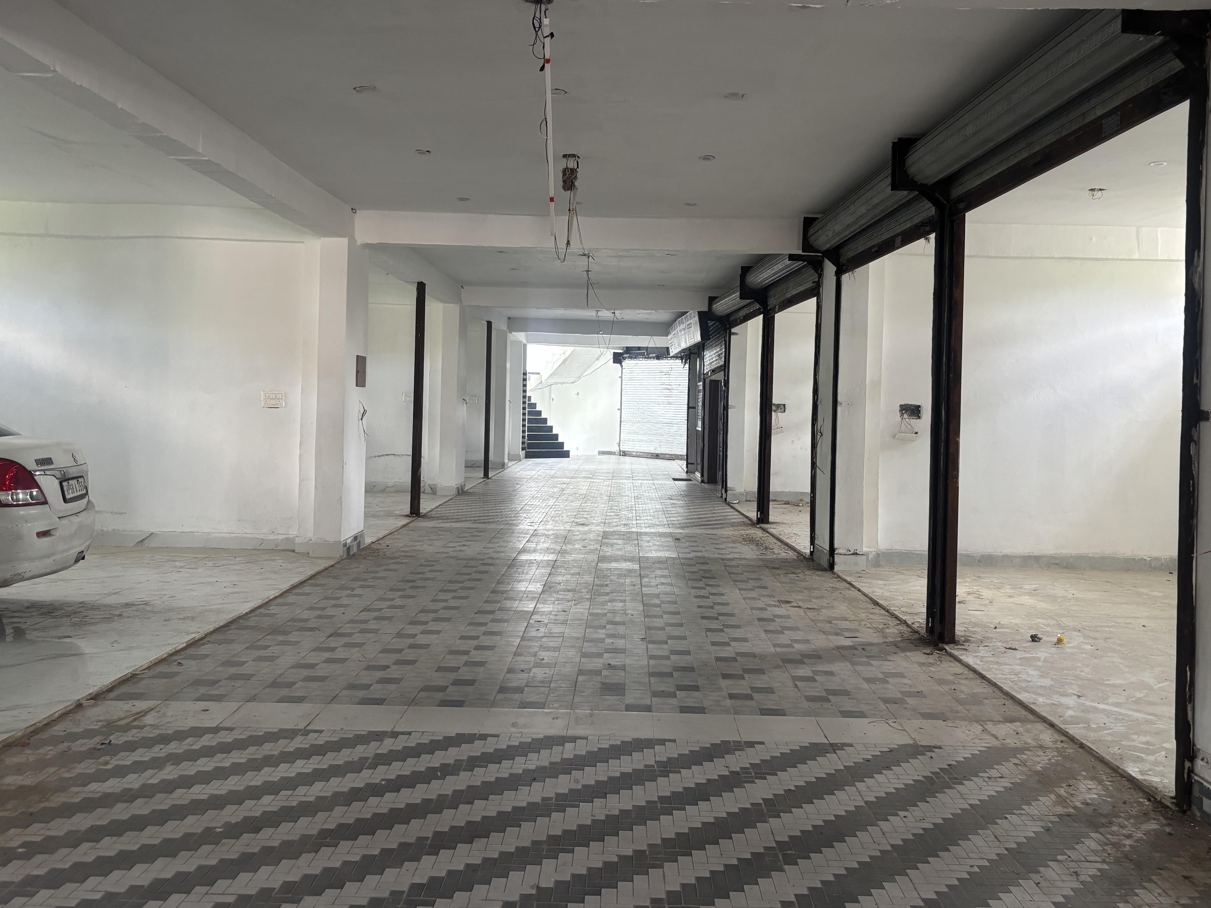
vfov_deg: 46.7
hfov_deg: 60.0
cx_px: 616
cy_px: 392
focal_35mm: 30
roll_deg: -1.8
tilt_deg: -0.5
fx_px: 1050
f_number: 1.6
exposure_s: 1/60
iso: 200
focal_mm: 5.96
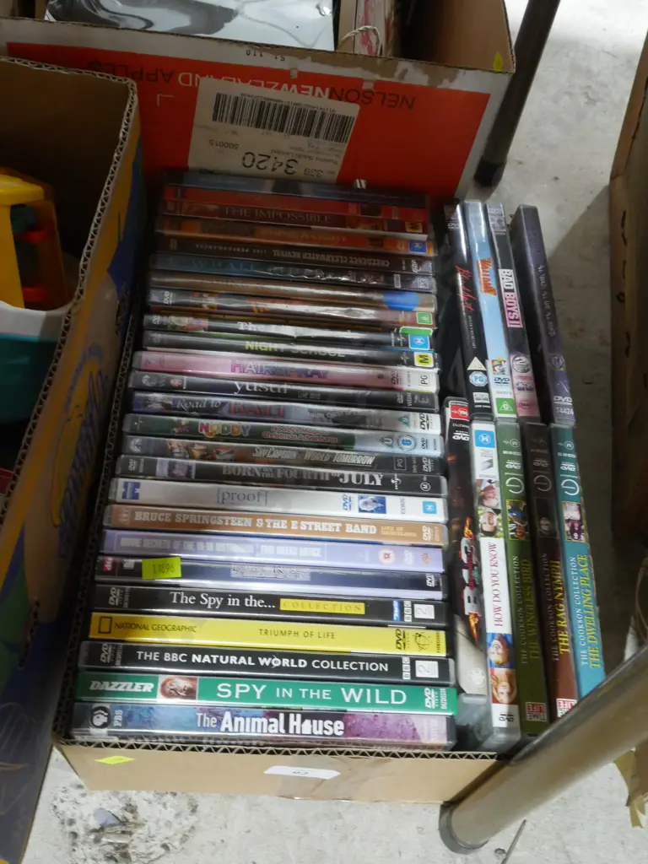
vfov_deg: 49.0
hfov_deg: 37.7
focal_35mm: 38
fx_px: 948
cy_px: 432
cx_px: 324
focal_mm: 19
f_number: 11
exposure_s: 1/25
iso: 3200
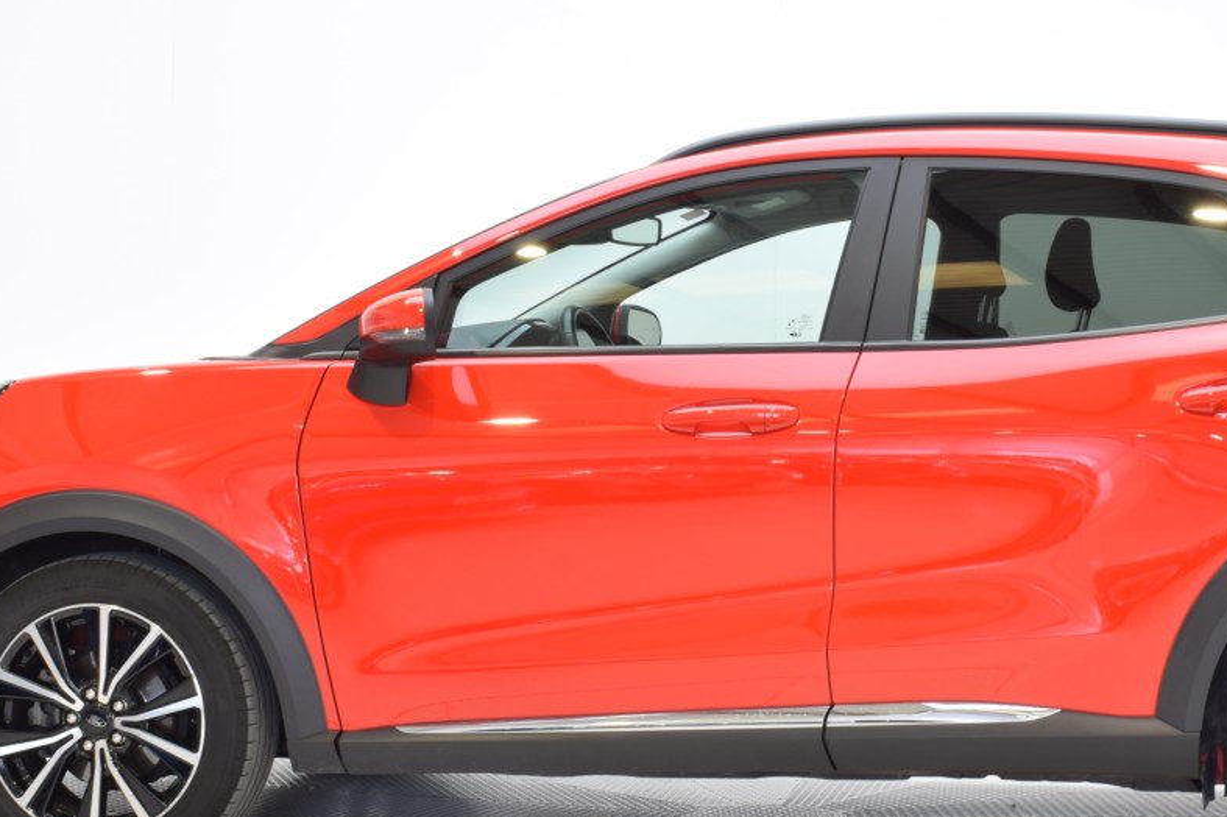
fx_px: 2826
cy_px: 423
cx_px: 734
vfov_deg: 16.4
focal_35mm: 83
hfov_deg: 24.5
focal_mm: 29
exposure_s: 1/1.6
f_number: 14
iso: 100
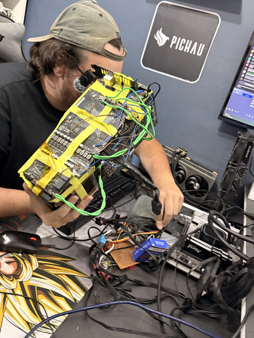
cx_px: 135
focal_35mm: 27
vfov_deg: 65.1
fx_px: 264
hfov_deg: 51.3
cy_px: 148
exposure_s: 1/60
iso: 800
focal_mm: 6.76
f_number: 1.78
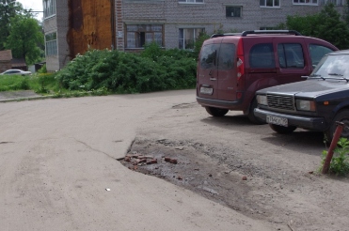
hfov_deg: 42.2
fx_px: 445
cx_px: 115
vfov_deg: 29.1
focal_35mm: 46
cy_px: 124
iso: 160
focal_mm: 23.13
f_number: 6.3
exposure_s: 1/500
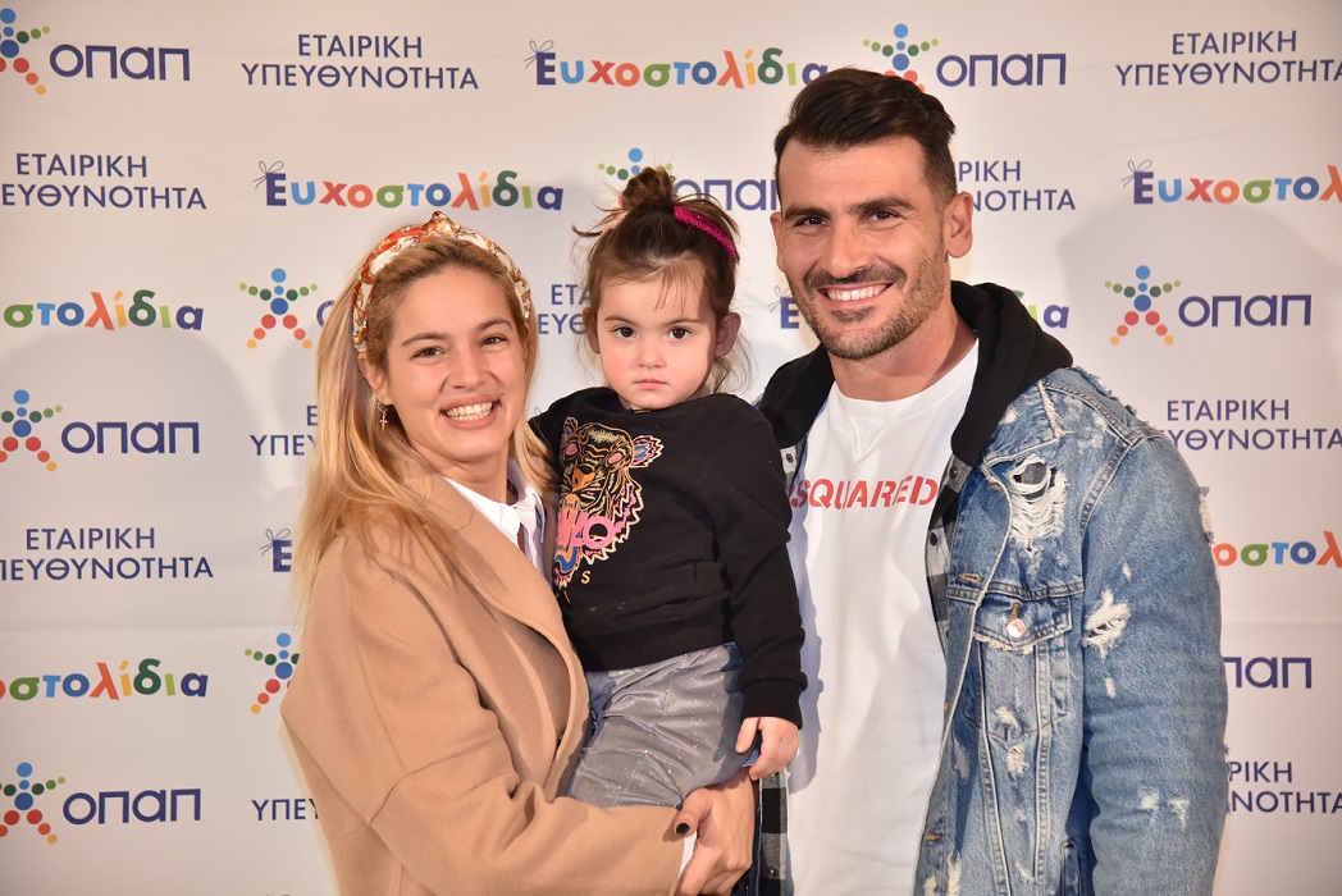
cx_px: 671
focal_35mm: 78
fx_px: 2909
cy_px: 448
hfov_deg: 26.0
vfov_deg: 17.5
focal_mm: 78
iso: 2500
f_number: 4
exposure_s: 1/800
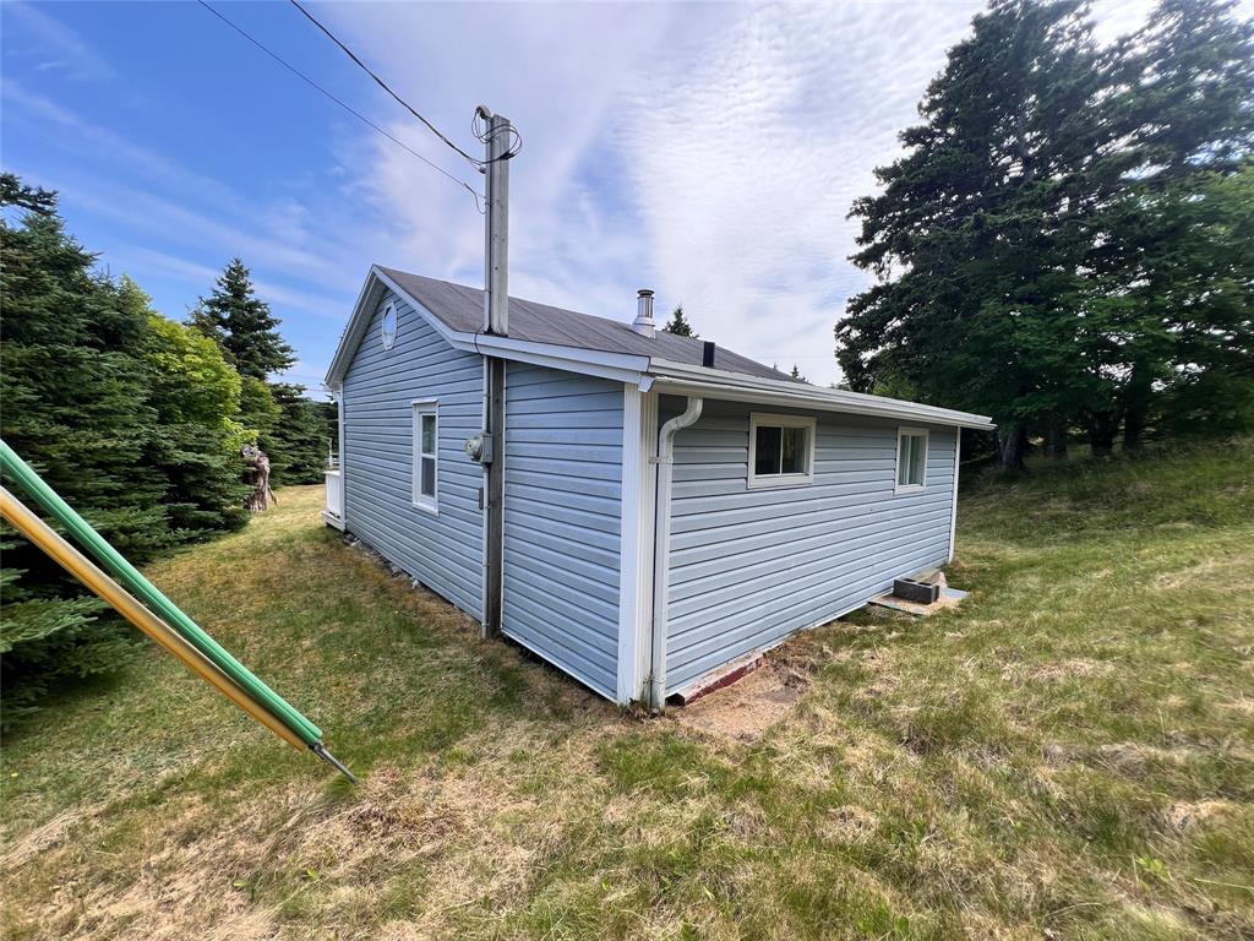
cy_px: 470
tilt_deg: -3.7
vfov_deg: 89.9
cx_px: 627
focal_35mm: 13
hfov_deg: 106.2
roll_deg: -2.3
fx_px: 471
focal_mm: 1.57
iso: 32
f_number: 1.8
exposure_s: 1/847
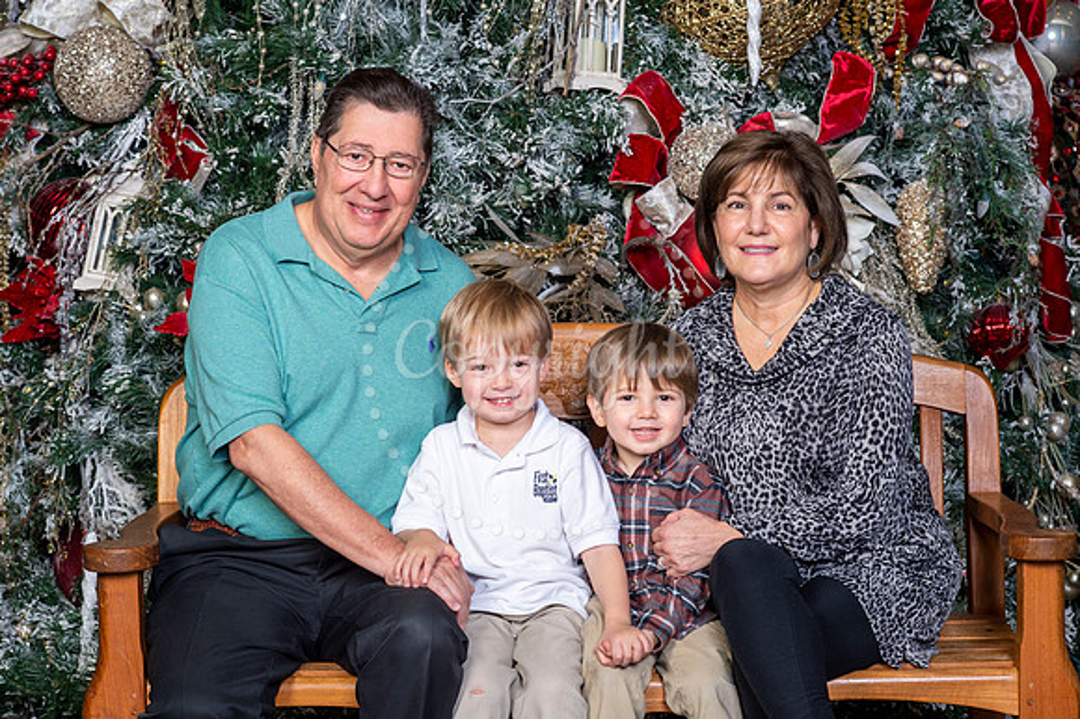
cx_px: 540
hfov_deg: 23.9
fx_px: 2548
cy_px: 360
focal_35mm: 85
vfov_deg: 16.1
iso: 400
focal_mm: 85
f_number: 8
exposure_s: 1/125
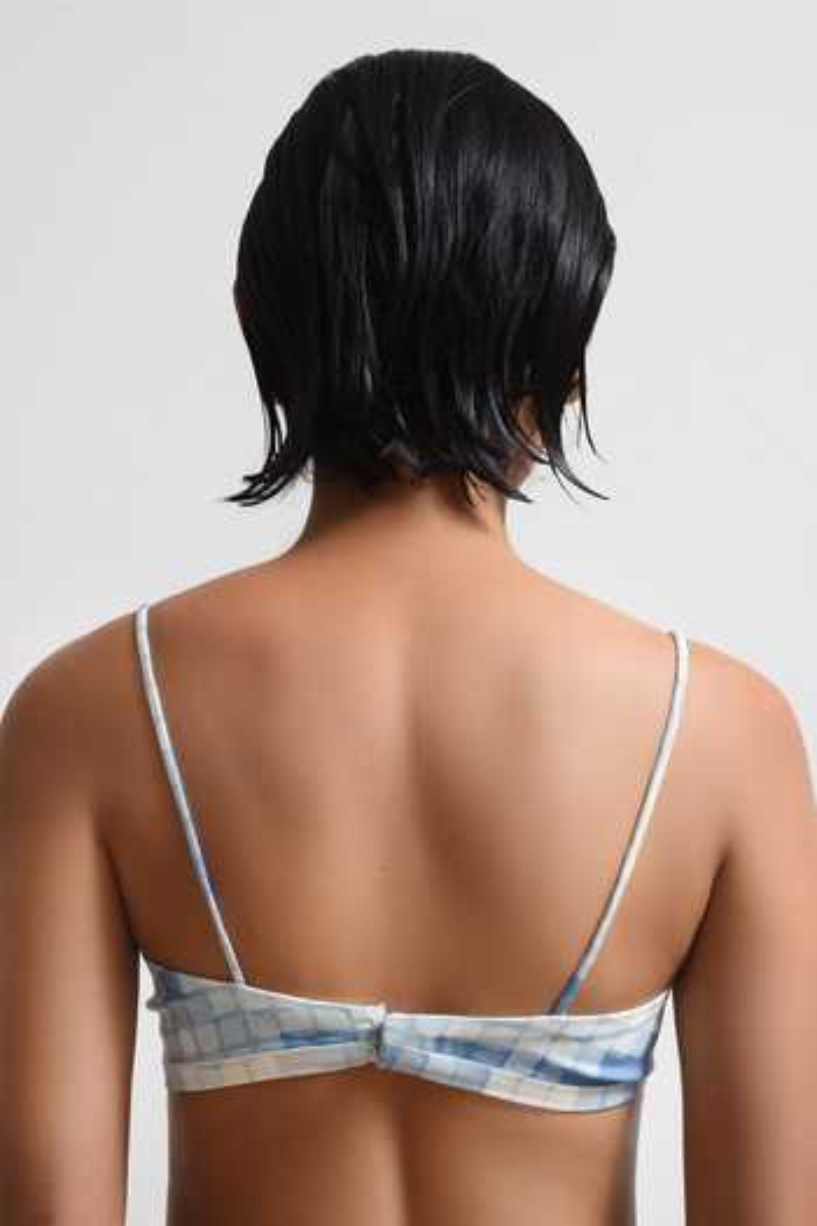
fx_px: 1702
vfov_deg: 39.6
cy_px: 613
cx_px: 408
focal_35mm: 50
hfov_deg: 27.0
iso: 800
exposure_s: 1/125
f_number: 11
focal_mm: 50
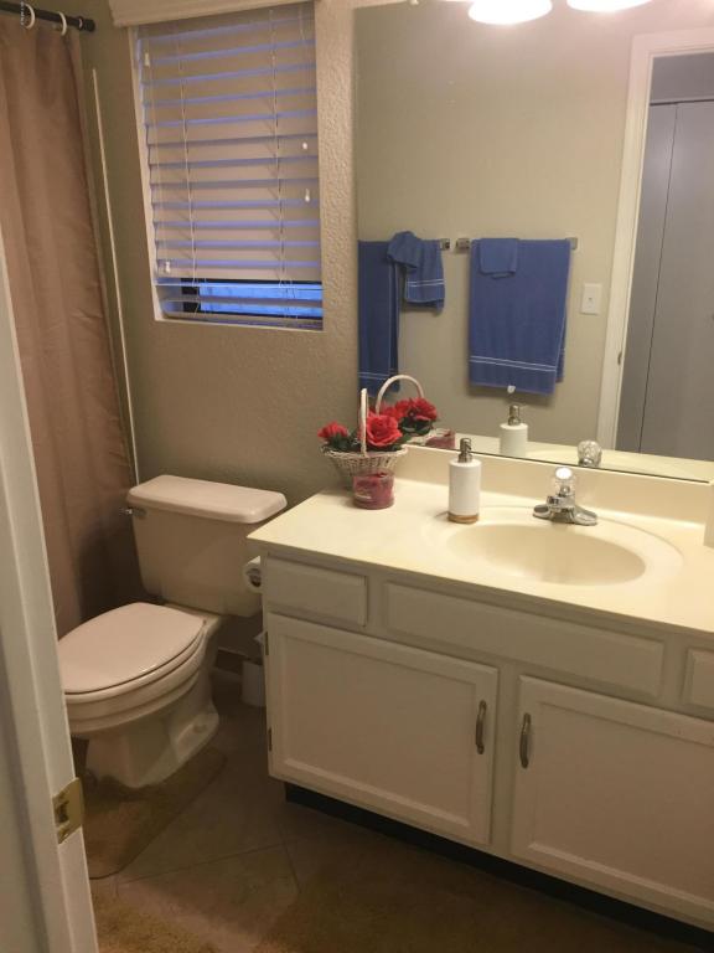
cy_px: 476
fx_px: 798
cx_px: 357
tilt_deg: -17.1
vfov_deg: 61.7
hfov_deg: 48.2
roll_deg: +0.5
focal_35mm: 29
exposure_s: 1/30
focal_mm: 4.15
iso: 50
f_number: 2.2
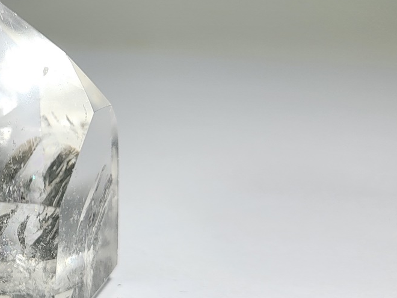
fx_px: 723
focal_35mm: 63
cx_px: -28
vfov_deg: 23.3
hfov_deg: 28.3
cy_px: 169
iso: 40
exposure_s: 1/417
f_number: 1.8
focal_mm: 5.4
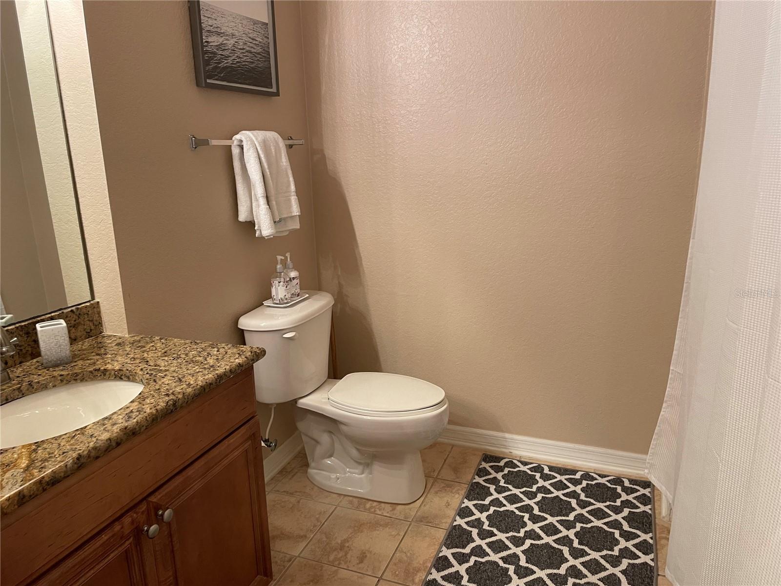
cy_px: 293
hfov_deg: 67.3
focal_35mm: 26
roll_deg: +2.5
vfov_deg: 53.1
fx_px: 587
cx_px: 390
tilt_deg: -14.3
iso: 80
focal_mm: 4.2
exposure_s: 1/60
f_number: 1.6
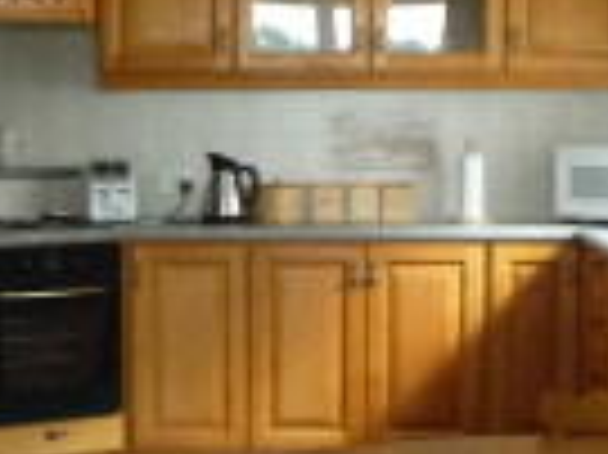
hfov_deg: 15.3
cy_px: 333
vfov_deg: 11.4
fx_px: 2264
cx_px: 284
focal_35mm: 129
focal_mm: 4.4
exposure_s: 1/30
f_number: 2.8
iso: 320
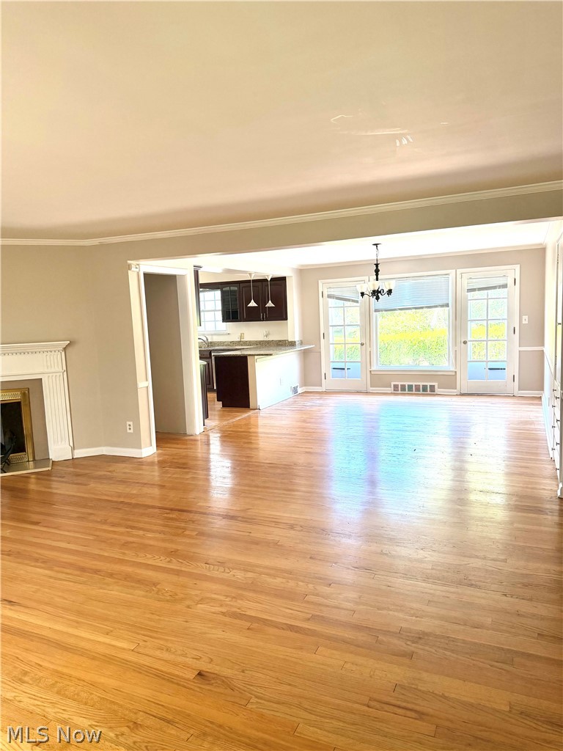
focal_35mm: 24
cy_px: 376
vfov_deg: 71.6
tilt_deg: -6.7
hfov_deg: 56.8
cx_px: 282
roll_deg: +1.7
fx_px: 520
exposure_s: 1/118
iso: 200
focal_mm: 6.76
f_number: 1.78
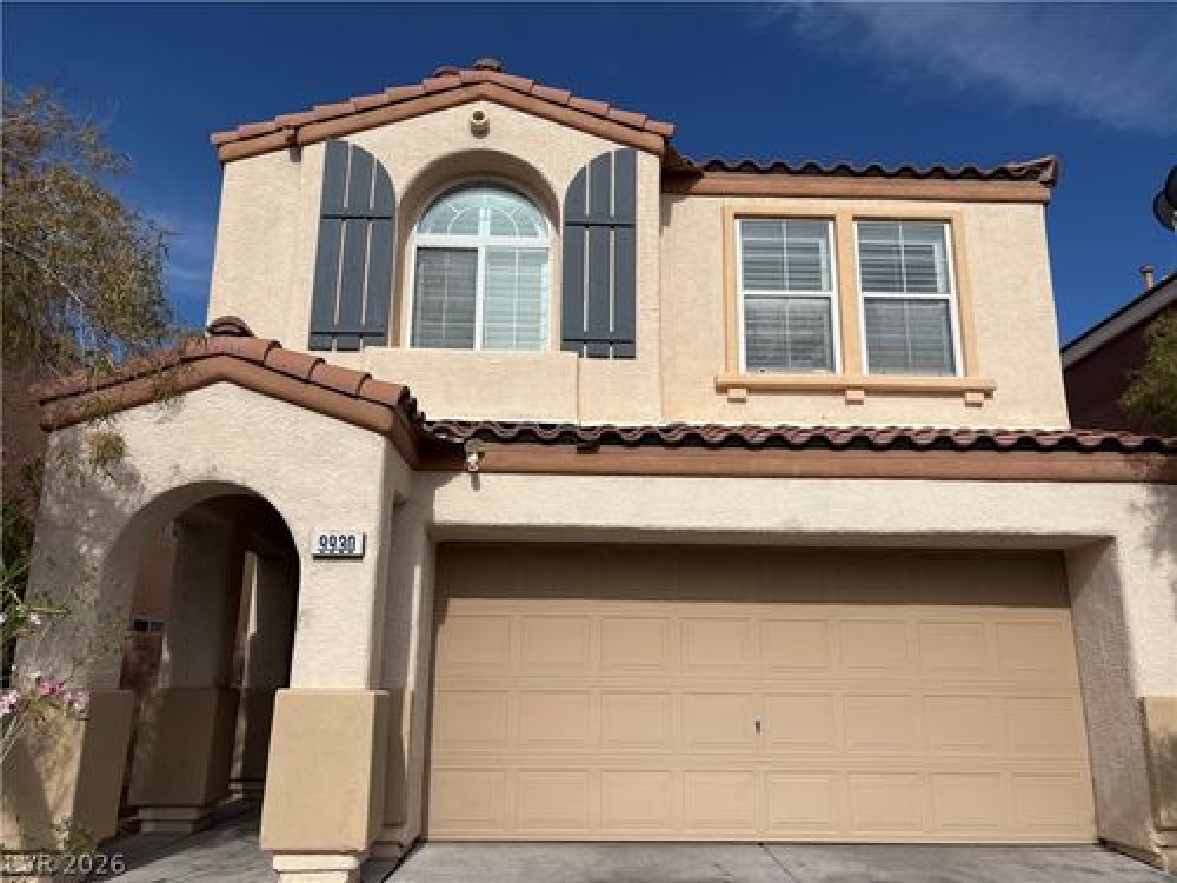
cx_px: 588
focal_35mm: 26
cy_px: 442
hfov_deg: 67.3
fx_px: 884
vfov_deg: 53.1
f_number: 1.6
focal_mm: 5.96
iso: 50
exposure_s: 1/6993
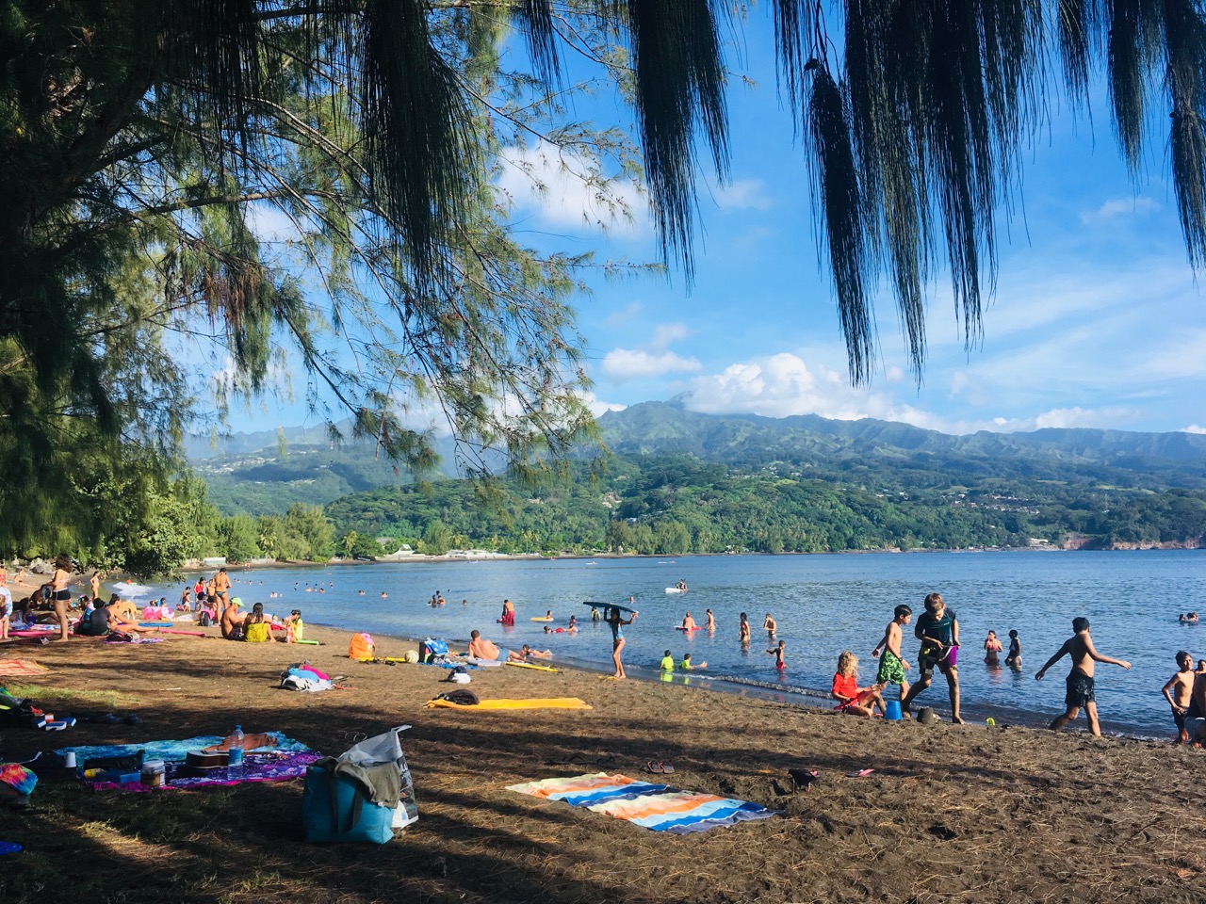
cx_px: 603
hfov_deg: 61.7
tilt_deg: +6.3
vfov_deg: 48.2
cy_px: 452
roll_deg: +1.0
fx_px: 1010
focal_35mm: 29
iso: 25
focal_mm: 4.15
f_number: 2.2
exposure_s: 1/1166
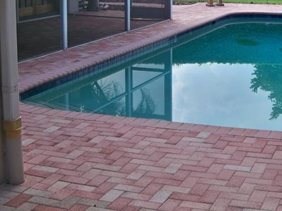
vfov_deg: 19.1
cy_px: 3
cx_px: 204
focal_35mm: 75
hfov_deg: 25.8
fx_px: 611
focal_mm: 6.2
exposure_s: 1/100
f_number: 3.5
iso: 64
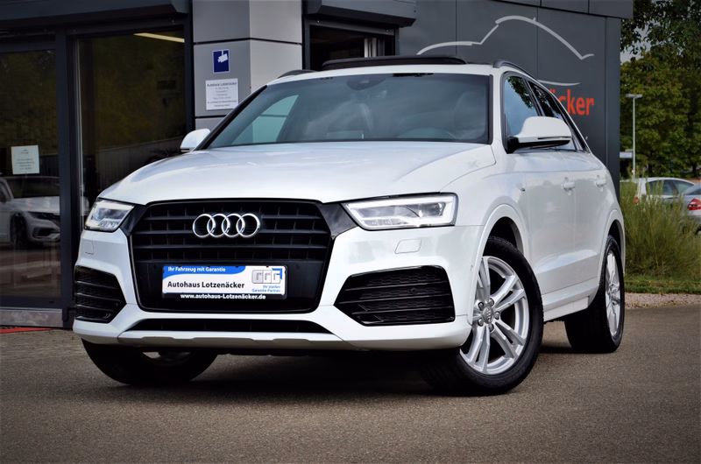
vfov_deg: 17.4
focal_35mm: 78
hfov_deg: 26.0
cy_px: 232
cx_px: 350
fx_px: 1516
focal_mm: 52
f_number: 11
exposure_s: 1/125
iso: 200
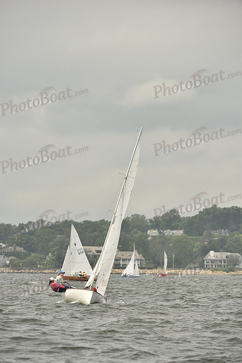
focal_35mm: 310
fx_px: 3124
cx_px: 121
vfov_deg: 6.6
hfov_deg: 4.4
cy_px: 182
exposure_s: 1/1250
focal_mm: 310
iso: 320
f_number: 8
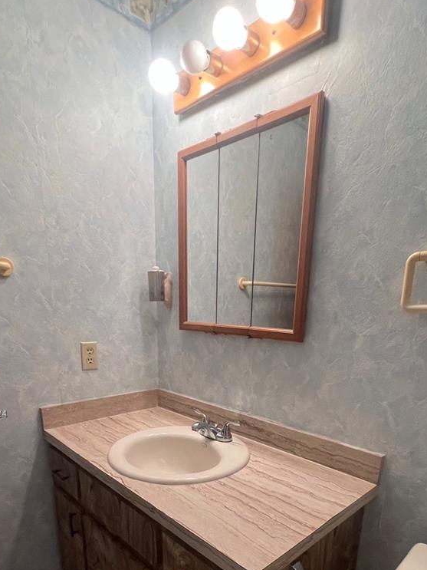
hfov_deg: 63.4
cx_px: 212
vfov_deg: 74.4
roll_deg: -1.4
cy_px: 414
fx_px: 345
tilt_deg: -12.8
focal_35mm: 21
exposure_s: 1/60
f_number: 1.8
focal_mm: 1.57
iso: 250
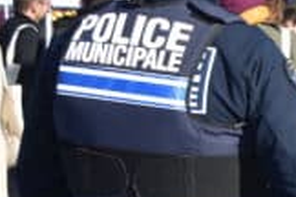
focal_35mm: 178
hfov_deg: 11.0
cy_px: 86
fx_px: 1463
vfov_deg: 7.7
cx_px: 484
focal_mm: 32
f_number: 9
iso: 100
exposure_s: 1/200
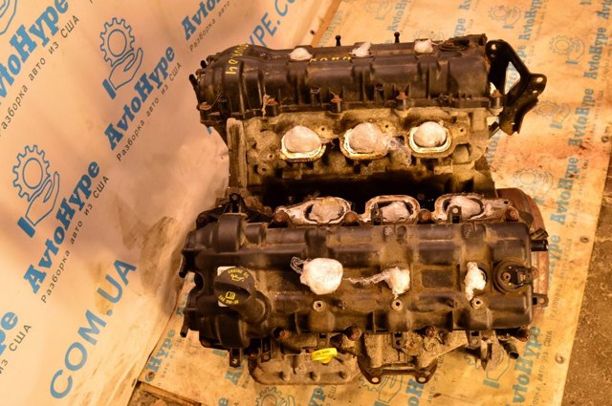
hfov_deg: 49.6
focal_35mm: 39
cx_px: 306
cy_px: 203
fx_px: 662
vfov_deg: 34.1
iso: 1600
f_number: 8
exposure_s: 1/50
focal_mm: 26
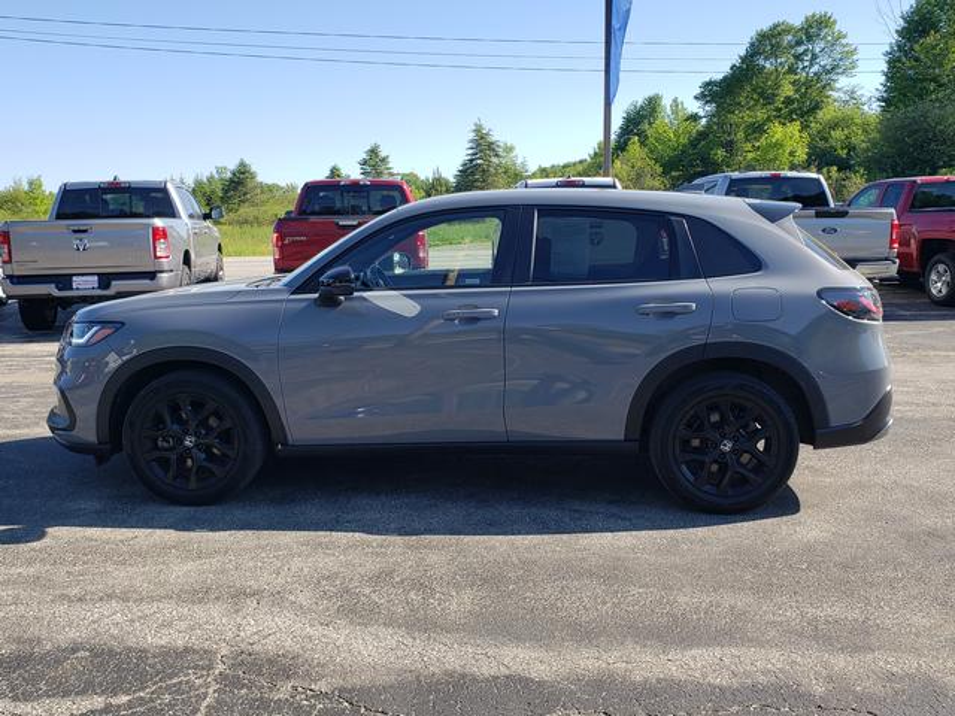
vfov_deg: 53.1
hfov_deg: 67.3
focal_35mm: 26
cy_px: 358
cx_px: 478
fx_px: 717
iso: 50
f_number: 2.4
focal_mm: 4.3
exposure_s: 1/752
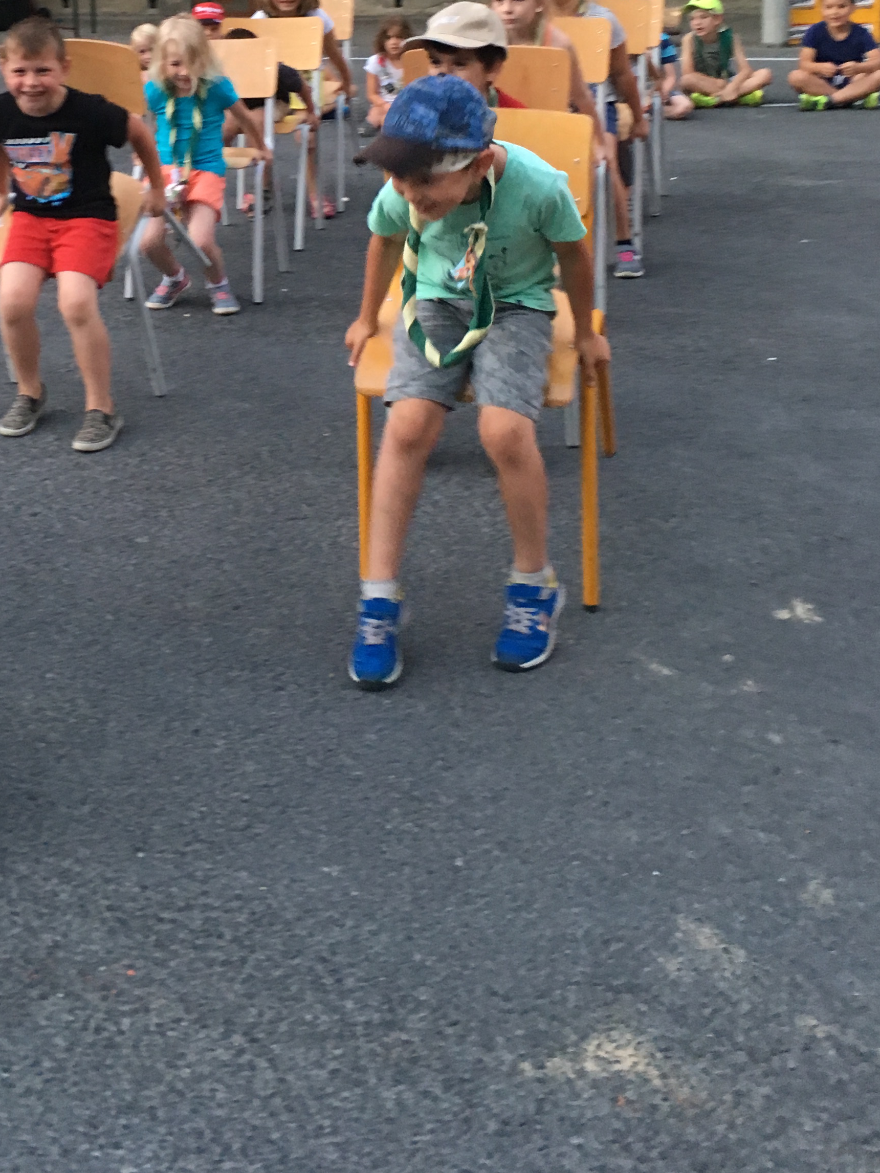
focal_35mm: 51
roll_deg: +2.4
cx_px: 142
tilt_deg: -5.8
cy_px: 167
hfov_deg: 27.8
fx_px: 1729
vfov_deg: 35.7
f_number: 2.2
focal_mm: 4.15
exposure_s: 1/33
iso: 160
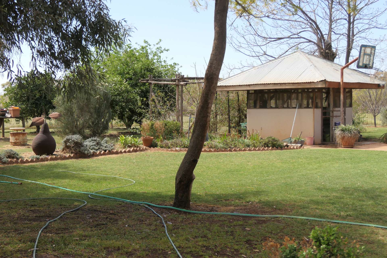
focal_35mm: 56
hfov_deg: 35.6
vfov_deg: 24.2
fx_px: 602
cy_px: 129
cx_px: 194
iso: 400
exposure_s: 1/1000
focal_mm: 20.6
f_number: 5
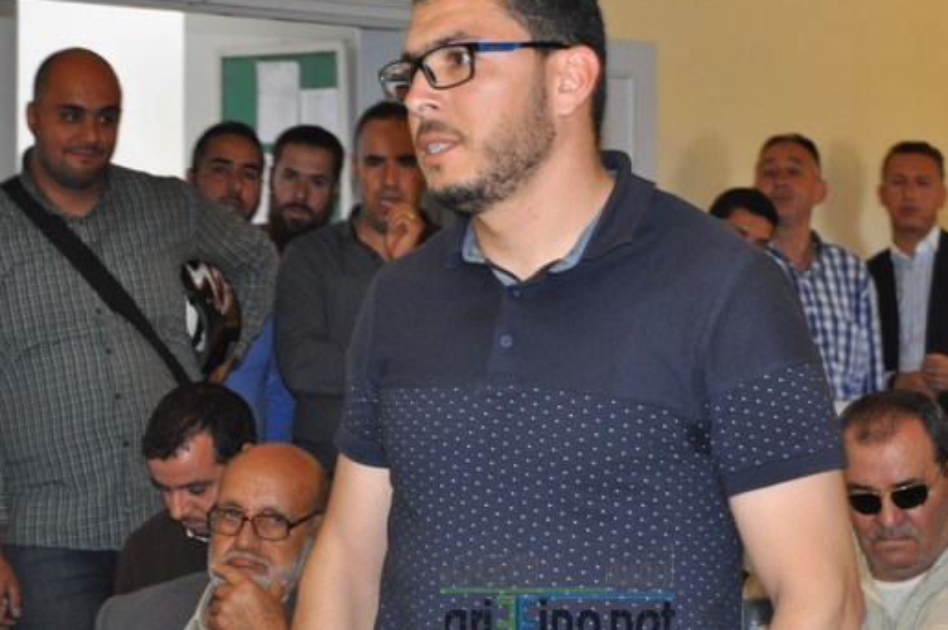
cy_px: 309
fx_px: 2699
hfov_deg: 19.9
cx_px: 558
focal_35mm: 103
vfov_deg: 13.3
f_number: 5.6
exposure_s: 1/60
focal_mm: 55
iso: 800
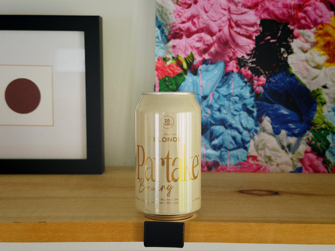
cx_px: 168
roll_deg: -0.1
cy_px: 126
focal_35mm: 48
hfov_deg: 39.7
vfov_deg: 30.3
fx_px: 465
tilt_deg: -5.3
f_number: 1.78
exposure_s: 1/121
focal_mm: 6.76
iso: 50
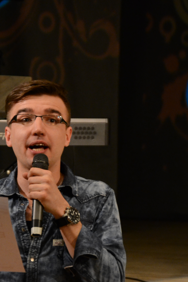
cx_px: 69
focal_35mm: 230
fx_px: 1800
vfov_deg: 8.9
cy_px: 195
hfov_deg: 6.0
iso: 1600
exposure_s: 1/50
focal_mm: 95
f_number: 4.5
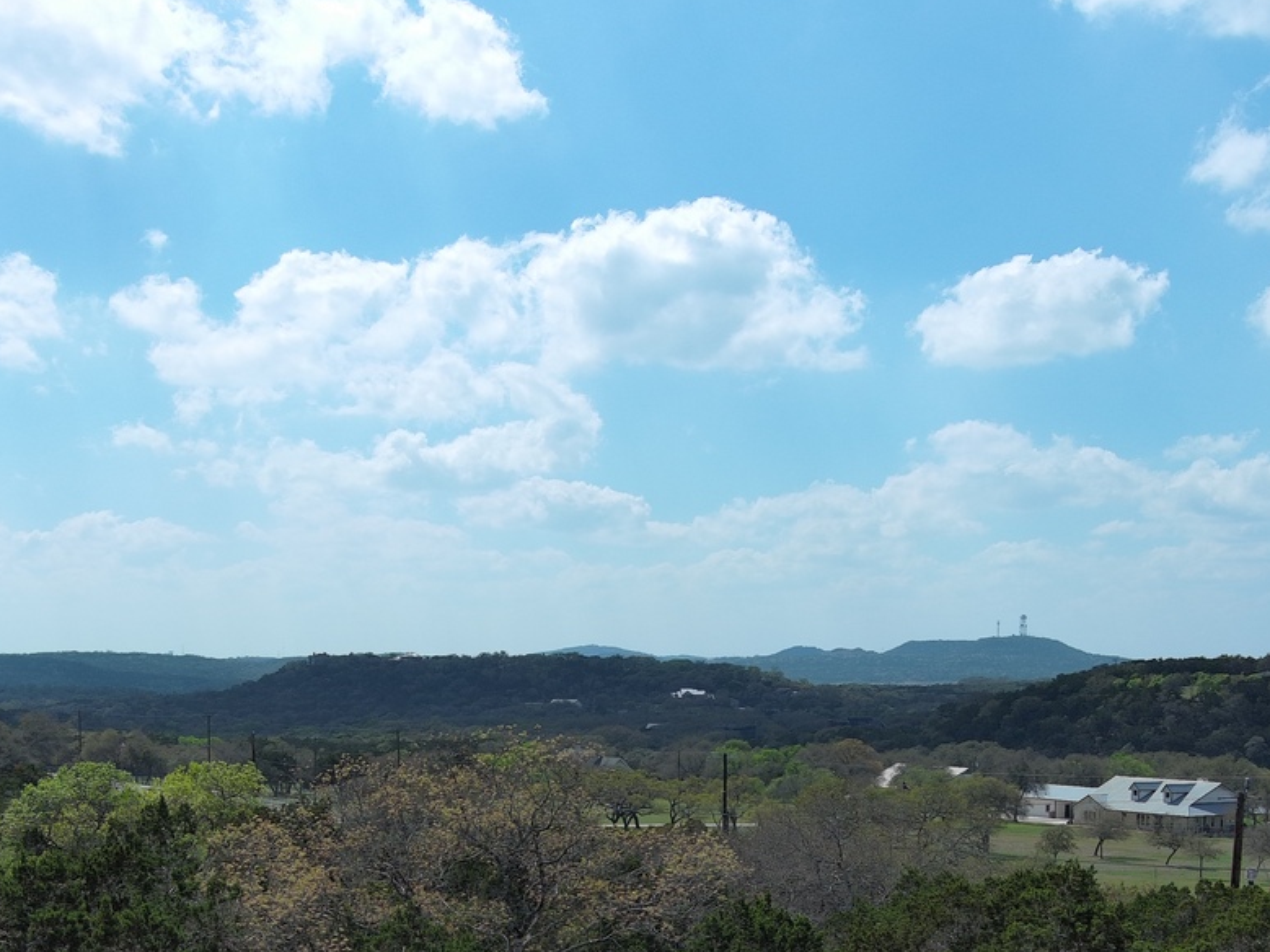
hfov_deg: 33.2
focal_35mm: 58
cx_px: 631
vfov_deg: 24.5
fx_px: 2128
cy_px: 849
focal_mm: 10.57
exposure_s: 1/2924
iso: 101
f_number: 2.8
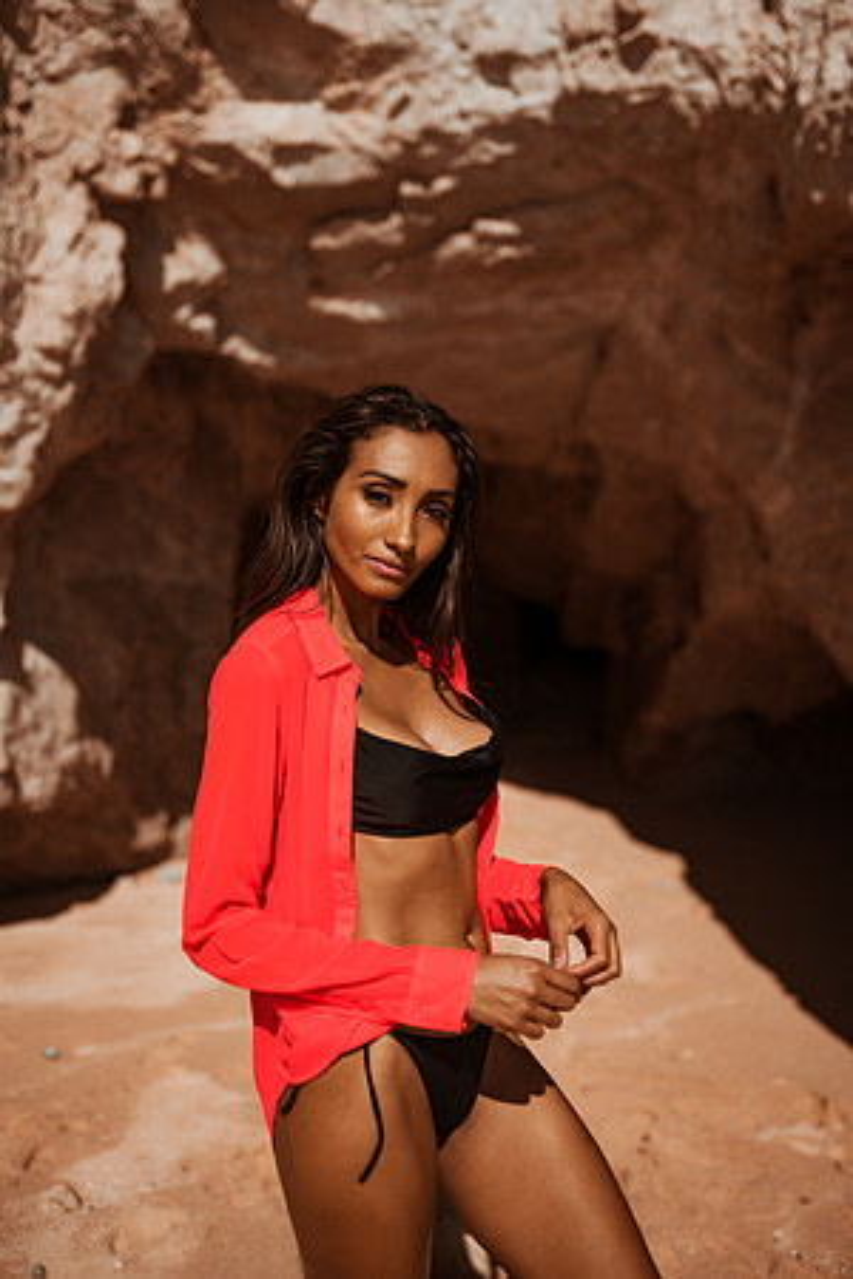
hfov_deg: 37.9
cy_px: 640
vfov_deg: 54.4
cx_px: 426
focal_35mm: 35
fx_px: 1244
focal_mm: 35
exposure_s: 1/8000
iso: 64
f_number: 1.8
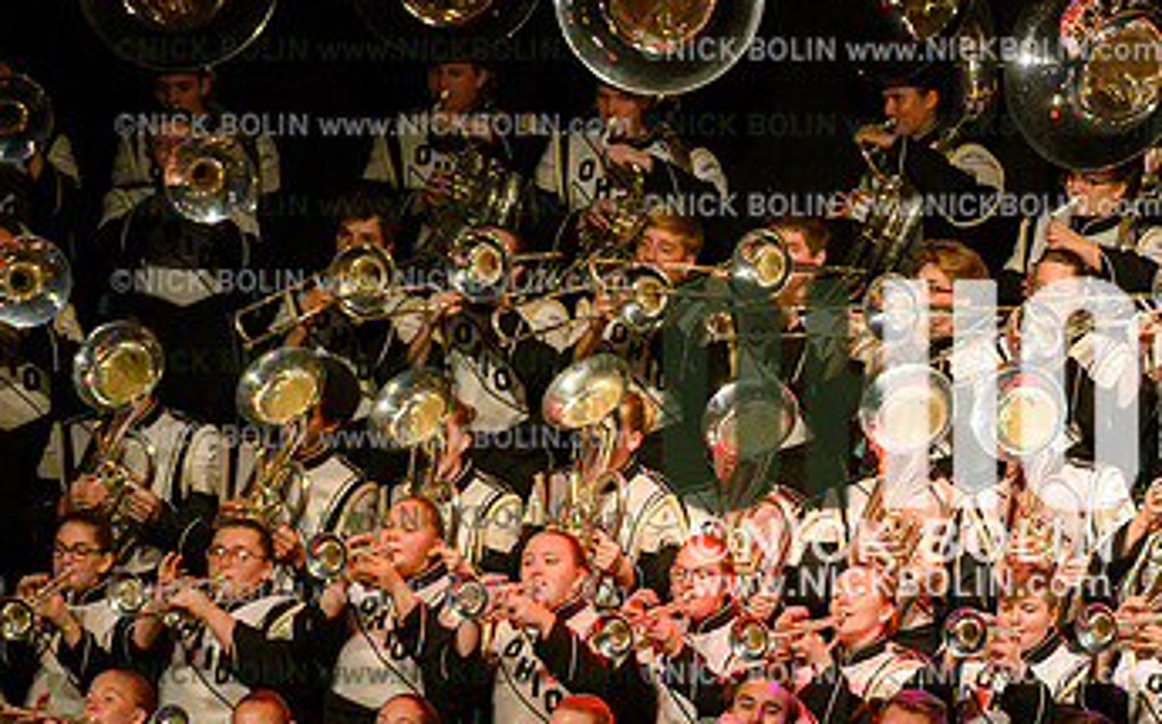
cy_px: 439
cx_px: 899
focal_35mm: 343
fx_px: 10853
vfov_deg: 3.8
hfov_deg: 6.1
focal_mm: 200
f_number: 4
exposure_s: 1/500
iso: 5000
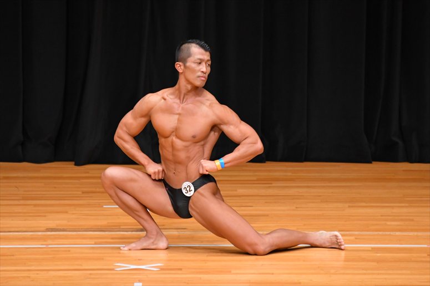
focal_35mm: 450
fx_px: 5372
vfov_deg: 3.1
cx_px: 215
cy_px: 143
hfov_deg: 4.6
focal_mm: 300
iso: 4000
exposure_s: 1/400
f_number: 5.6
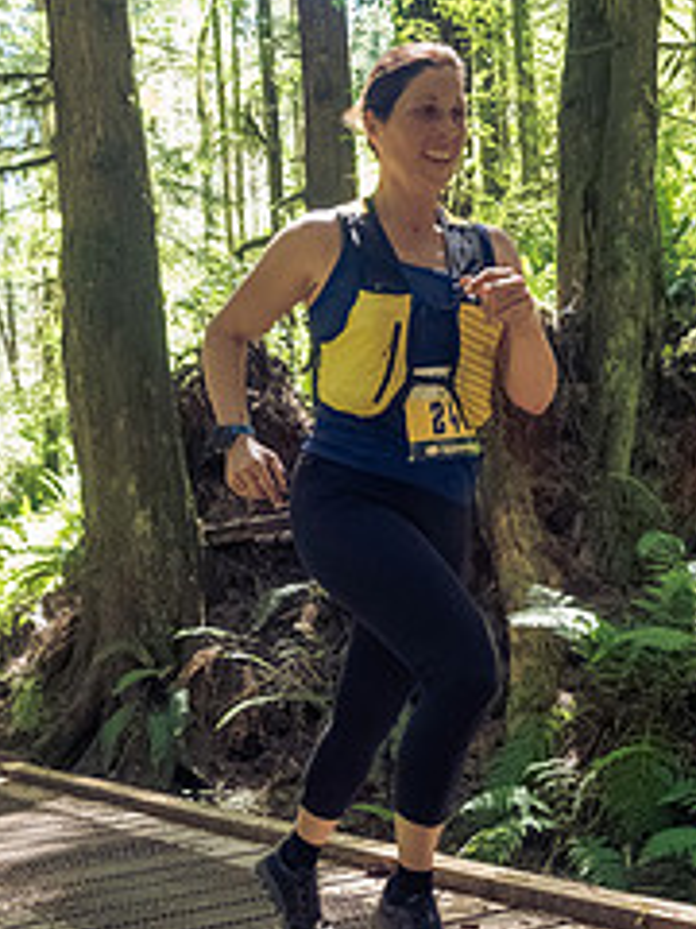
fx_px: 1206
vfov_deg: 40.7
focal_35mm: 45
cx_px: 292
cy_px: 716
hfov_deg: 32.1
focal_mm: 12
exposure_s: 1/1000
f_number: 2.8
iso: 5000
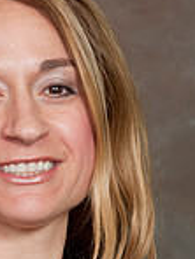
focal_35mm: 453
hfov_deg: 3.3
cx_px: 31
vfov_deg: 4.4
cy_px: 242
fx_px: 3402
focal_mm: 155
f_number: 5.6
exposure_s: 1/125
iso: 320
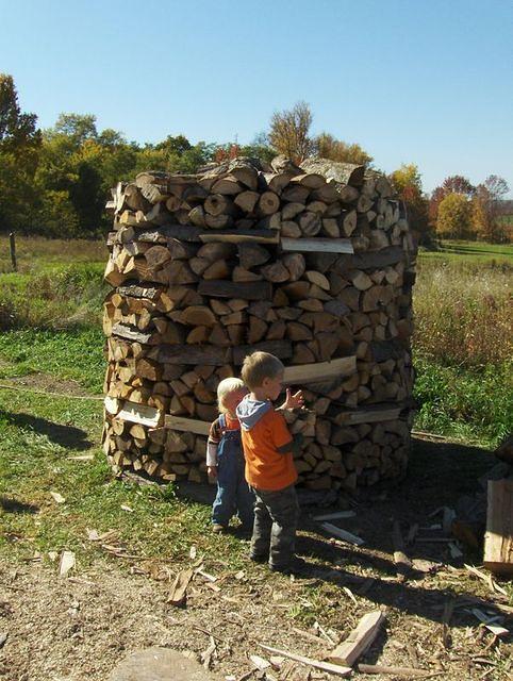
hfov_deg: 35.2
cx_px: 256
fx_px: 808
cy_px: 340
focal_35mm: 41
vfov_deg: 45.7
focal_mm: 6.5
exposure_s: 1/606
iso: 100
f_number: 5.09
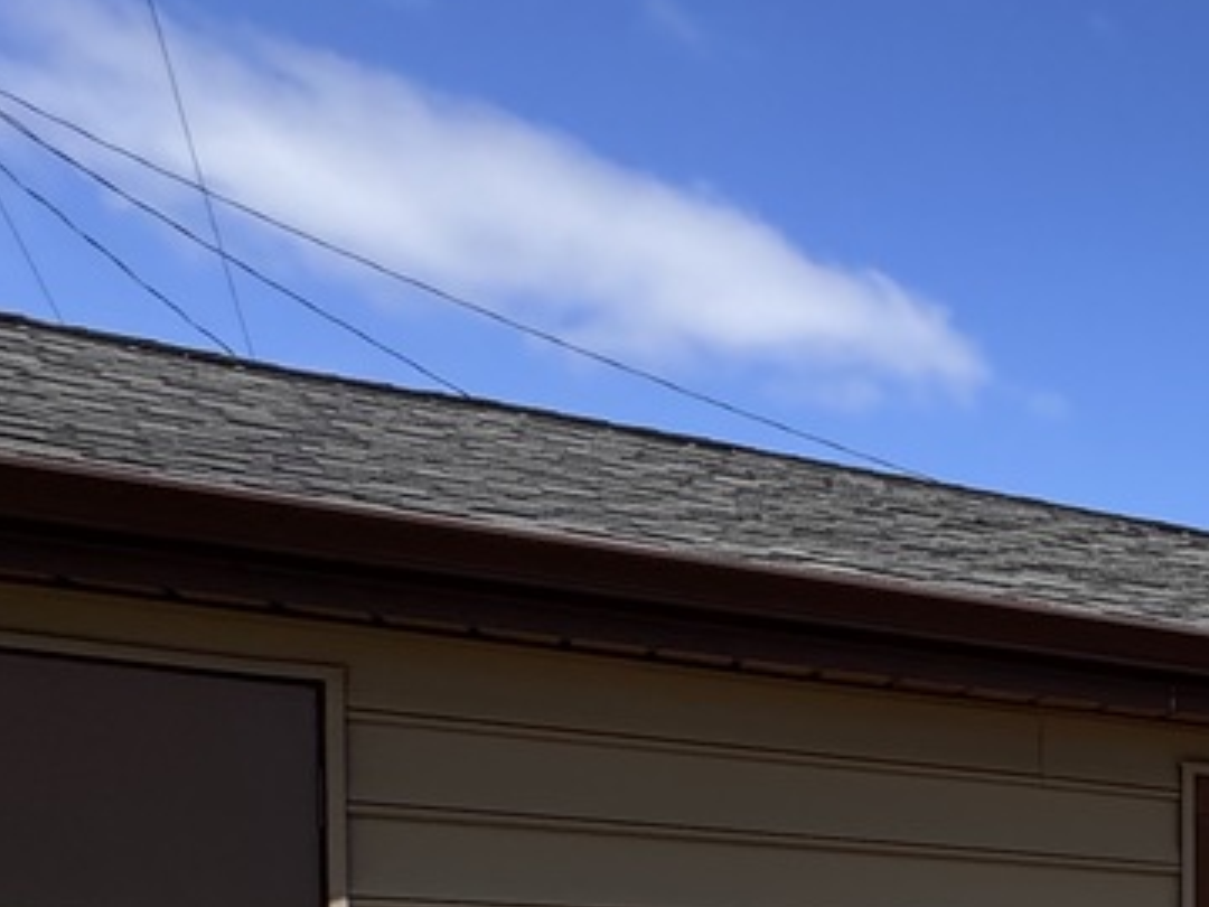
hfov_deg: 22.2
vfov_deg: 23.2
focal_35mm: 56
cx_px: 2129
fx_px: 1956
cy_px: 1179
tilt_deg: -2.2
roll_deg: -3.7
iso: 40
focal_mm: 2.22
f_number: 2.2
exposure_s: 1/1420
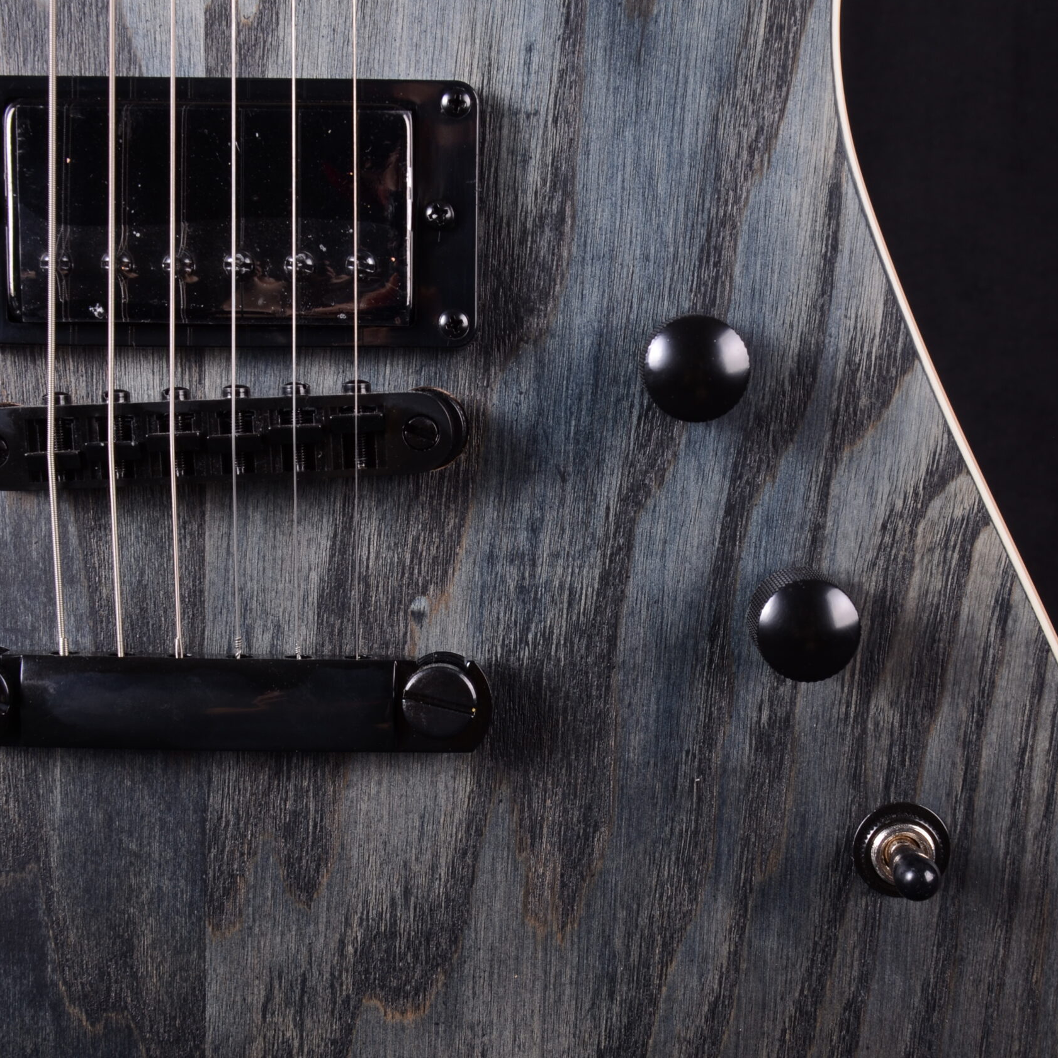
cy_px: 571
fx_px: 2144
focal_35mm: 62
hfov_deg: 27.7
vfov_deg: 27.7
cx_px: 532
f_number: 11
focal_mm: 32
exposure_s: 1/200
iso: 200
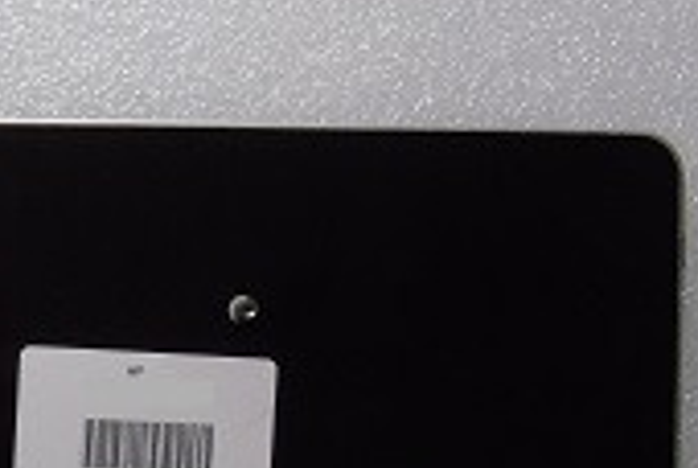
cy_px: 472
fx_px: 1612
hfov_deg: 22.9
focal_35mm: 83
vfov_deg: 16.2
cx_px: -86
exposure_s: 1/40
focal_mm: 6.1
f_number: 6.6
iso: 400
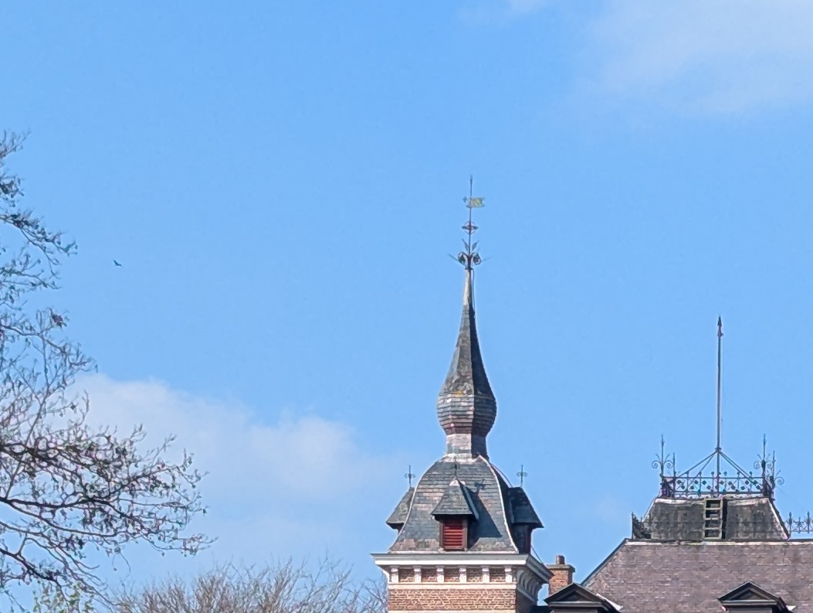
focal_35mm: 186
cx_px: 790
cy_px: 823
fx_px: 4375
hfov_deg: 10.5
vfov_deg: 7.9
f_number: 1.85
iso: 42
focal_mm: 6.81
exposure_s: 1/1520
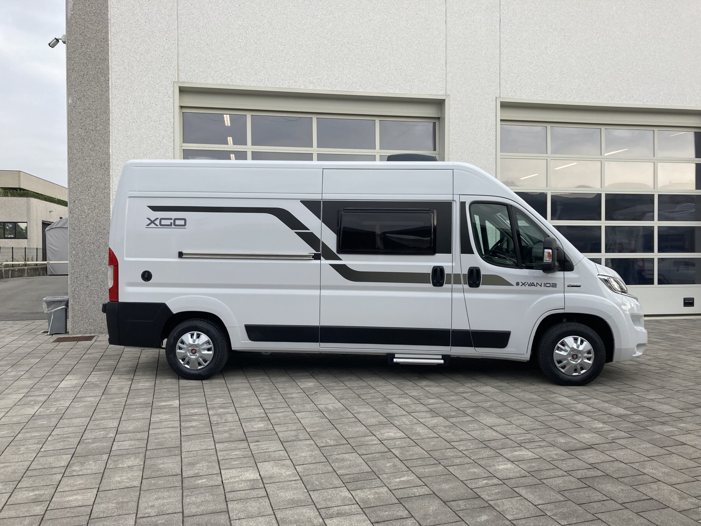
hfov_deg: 63.4
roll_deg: +0.2
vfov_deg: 49.7
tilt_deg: +0.2
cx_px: 350
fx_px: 567
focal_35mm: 28
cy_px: 263
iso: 20
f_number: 1.8
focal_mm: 3.99
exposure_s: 1/800
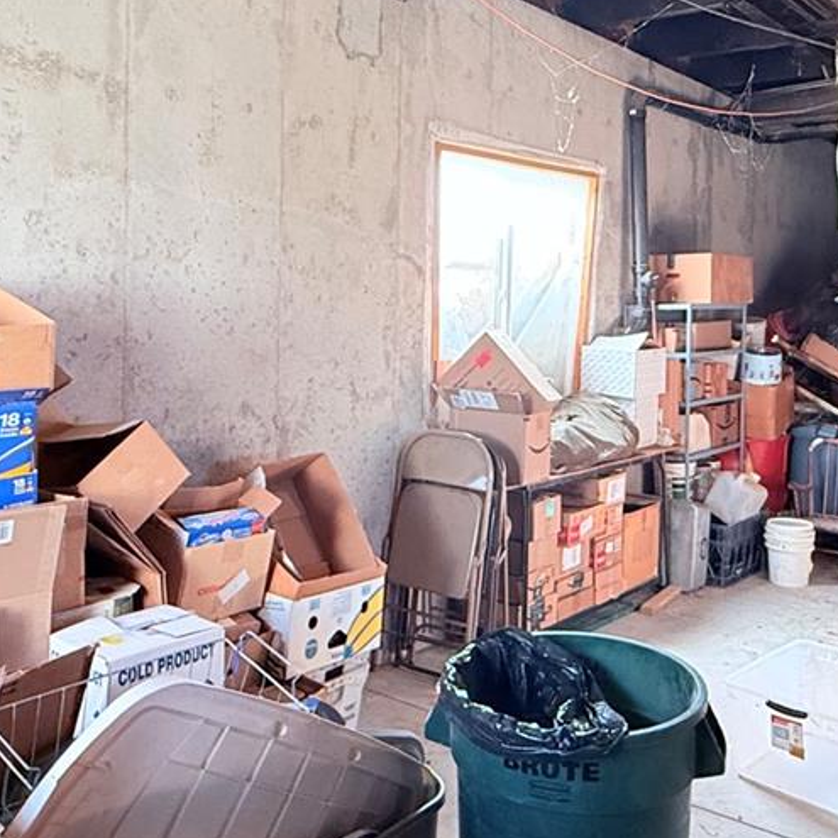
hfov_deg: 45.9
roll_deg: -1.6
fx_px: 986
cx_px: 482
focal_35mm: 36
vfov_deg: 45.7
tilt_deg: -1.5
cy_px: 327
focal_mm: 2.22
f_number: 2.2
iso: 320
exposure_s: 1/120
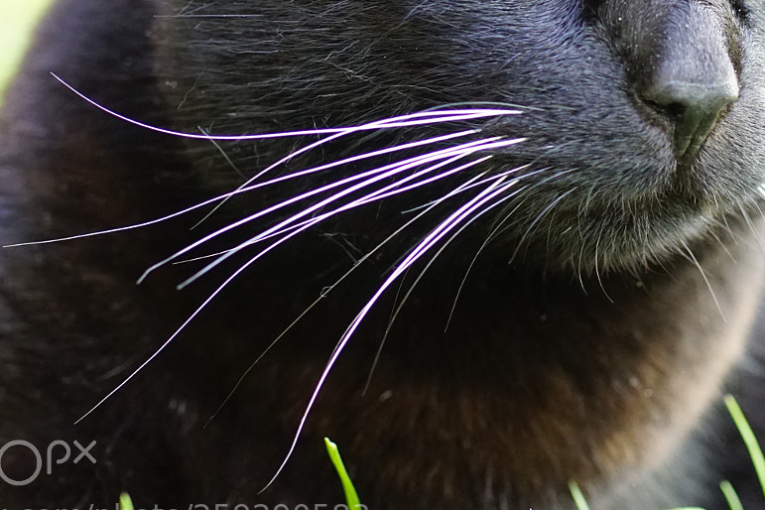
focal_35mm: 140
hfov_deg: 14.5
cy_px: 64
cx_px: 644
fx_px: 2976
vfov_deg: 9.8
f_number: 3.5
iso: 2000
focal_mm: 45
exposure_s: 1/200
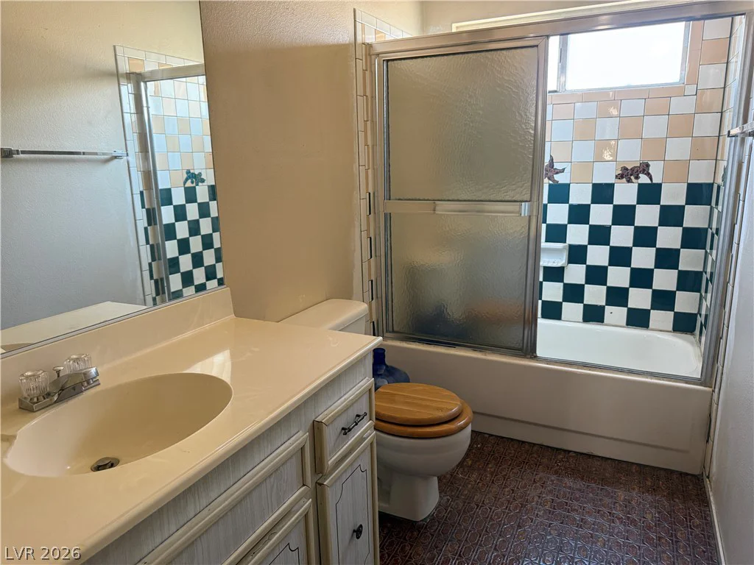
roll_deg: +1.3
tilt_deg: -12.3
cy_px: 282
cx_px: 377
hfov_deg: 71.6
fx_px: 523
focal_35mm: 24
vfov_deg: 56.8
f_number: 1.78
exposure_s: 1/60
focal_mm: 6.76
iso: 320
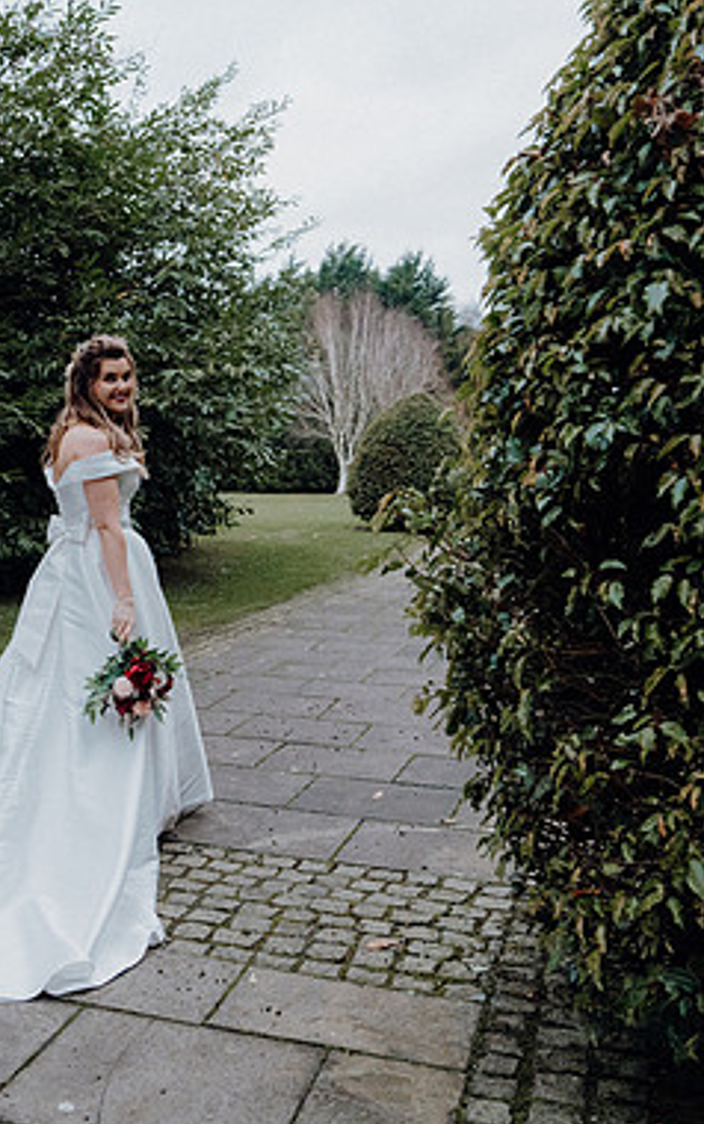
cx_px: 71
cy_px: 563
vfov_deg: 47.2
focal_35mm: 42
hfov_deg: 29.3
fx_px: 1287
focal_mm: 27
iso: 5000
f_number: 3.5
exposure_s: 1/200
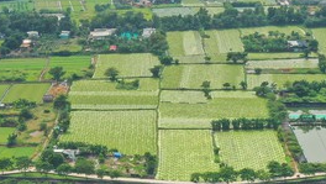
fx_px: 701
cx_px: 195
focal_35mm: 81
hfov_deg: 26.1
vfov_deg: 14.9
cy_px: 55
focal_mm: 10.26
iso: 100
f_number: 5
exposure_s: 1/240
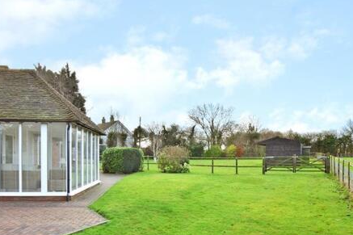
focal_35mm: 25
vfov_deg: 50.5
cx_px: 169
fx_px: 243
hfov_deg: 72.0
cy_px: 162
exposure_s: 1/250
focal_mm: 11
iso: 400
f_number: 8
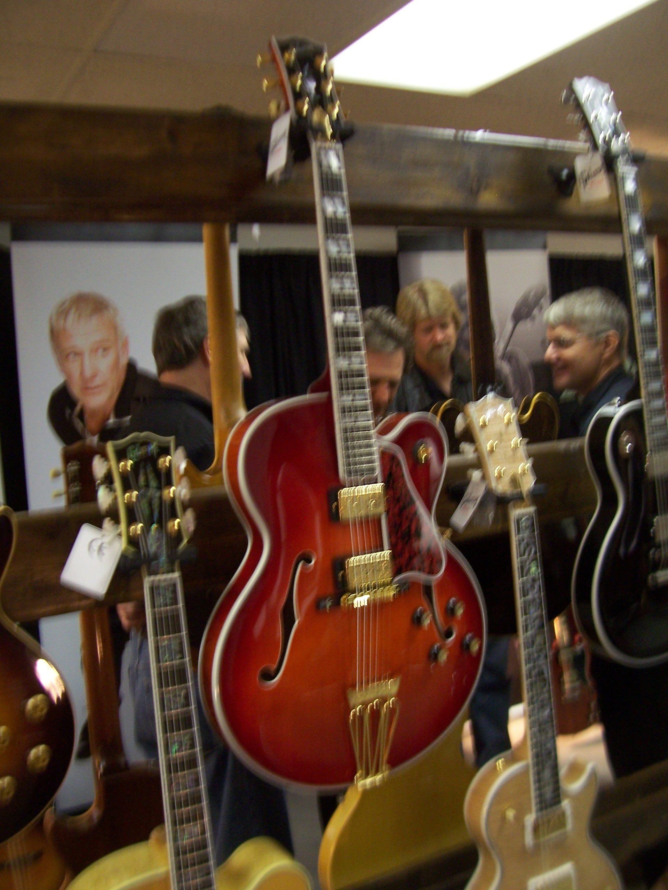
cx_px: 334
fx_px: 875
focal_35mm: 34
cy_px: 445
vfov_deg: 54.0
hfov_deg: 41.8
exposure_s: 1/8
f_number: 2.7
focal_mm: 5.6
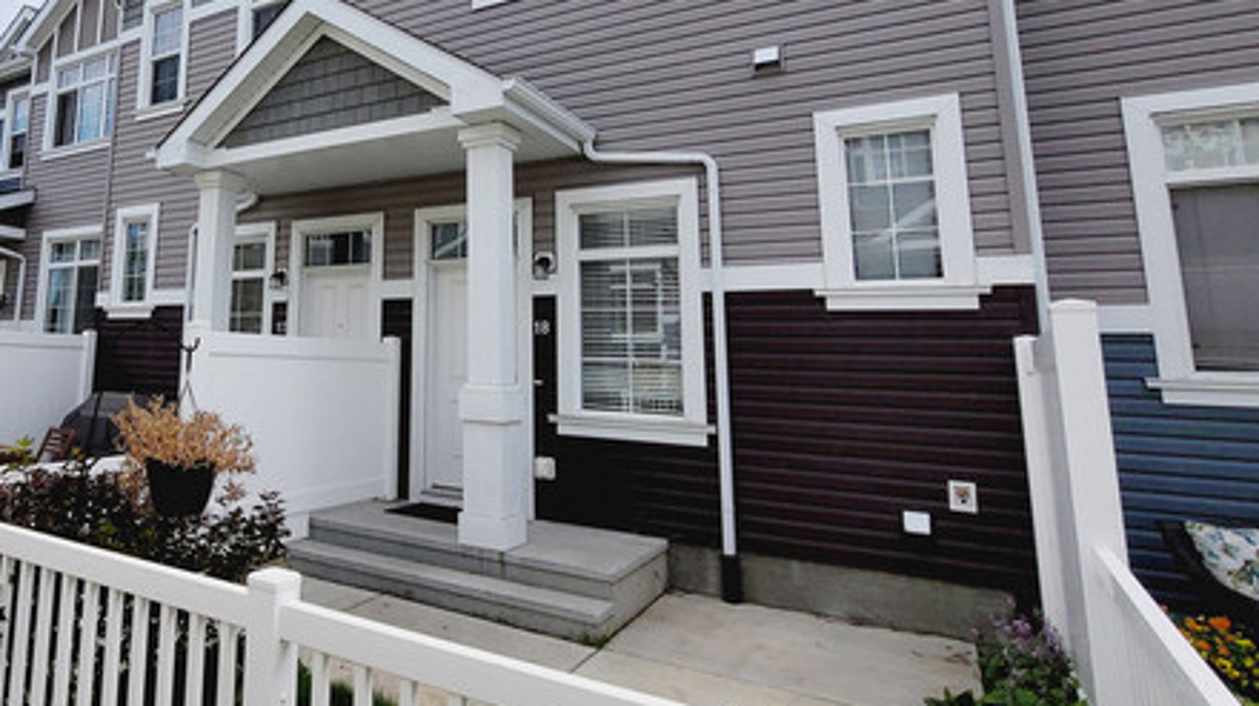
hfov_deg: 76.5
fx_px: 734
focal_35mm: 22
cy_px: 220
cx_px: 348
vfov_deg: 50.2
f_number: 2.2
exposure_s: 1/2410
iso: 64
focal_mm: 2.2
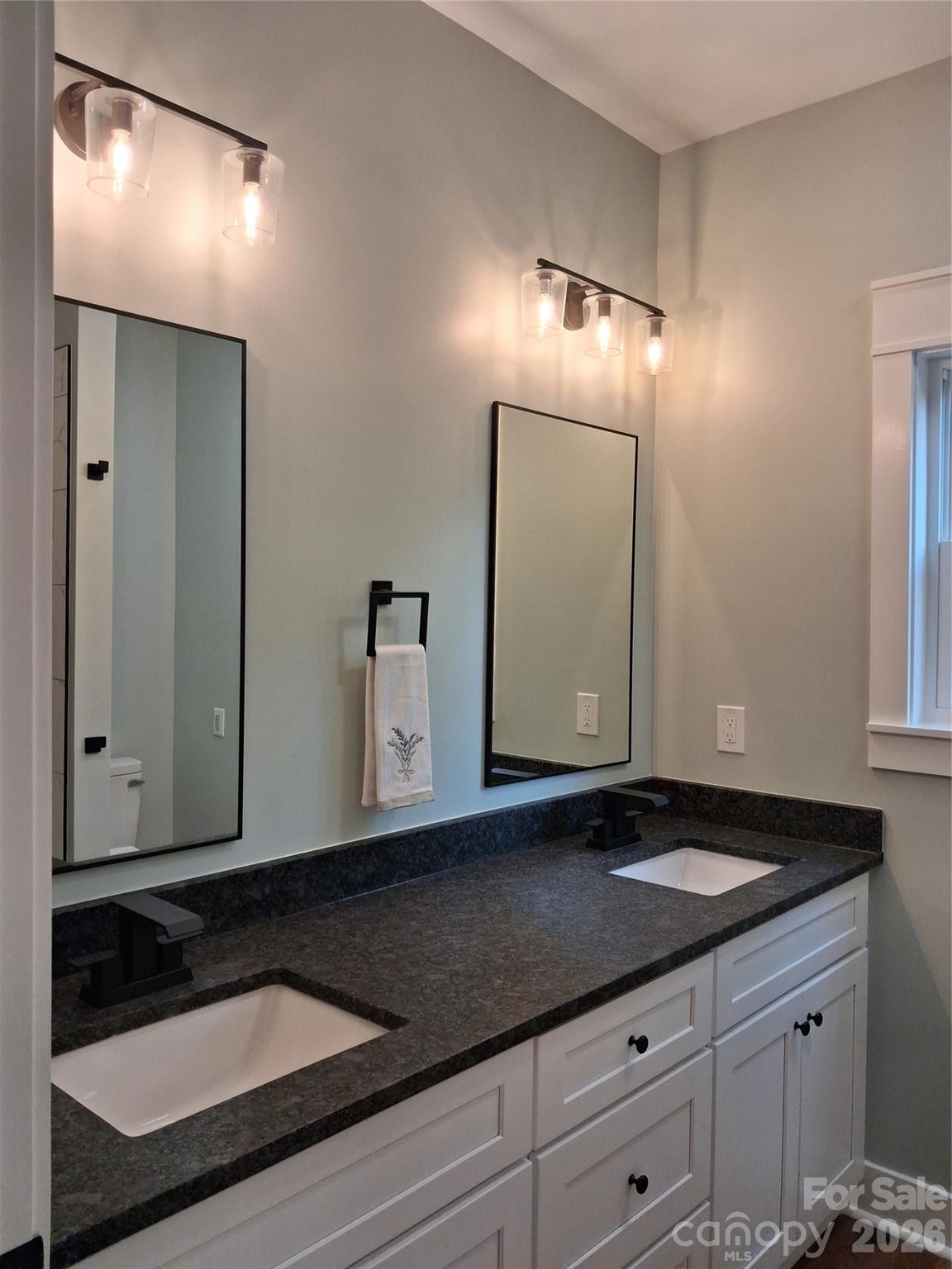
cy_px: 634
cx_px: 476
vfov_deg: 65.3
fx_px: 990
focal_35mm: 27
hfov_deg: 51.4
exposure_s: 1/100
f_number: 1.8
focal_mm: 4
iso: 80
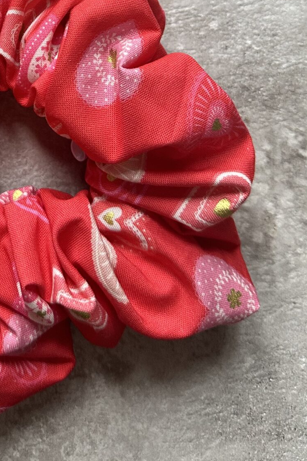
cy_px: -25
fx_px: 729
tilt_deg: -84.6
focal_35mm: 57
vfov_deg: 31.7
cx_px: -4
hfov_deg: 22.8
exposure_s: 1/78
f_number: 1.78
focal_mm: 6.86
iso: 250
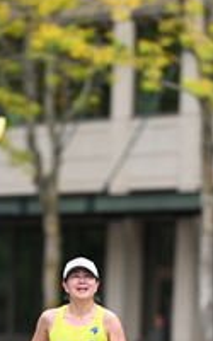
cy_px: 310
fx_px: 5201
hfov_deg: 2.3
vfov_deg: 3.8
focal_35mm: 560
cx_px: 106
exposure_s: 1/1600
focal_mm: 200
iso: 640
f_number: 2.8
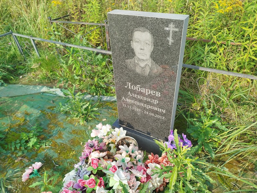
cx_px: 128
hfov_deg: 71.6
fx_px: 178
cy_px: 96
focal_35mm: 24
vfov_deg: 56.8
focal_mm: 5.31
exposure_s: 1/298
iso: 50
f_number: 1.7
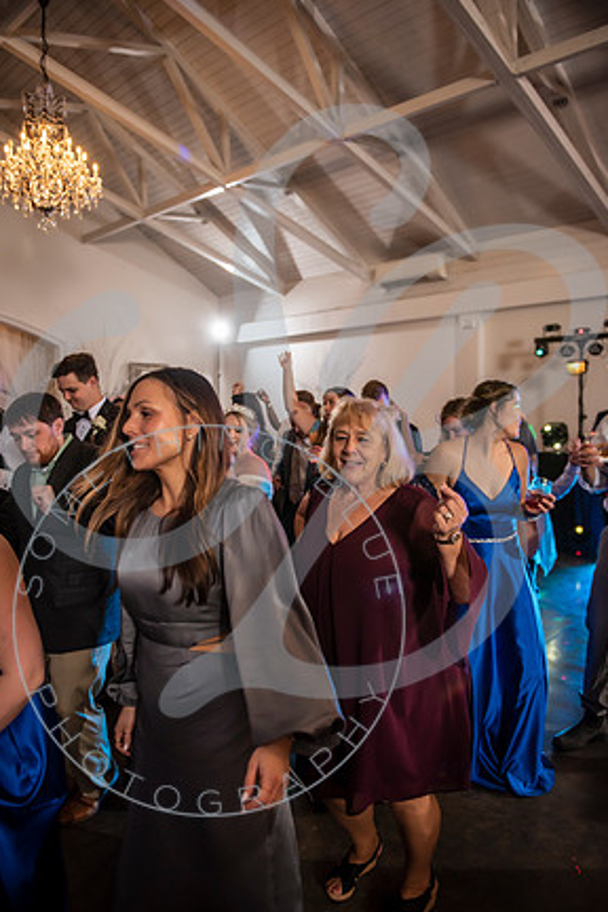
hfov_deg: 51.3
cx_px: 304
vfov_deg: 71.5
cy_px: 460
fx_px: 633
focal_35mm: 25
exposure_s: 1/125
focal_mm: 24
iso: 1600
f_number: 2.8
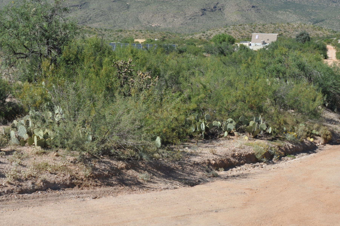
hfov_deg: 33.4
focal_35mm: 60
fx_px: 567
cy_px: 49
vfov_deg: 22.4
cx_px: 159
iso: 200
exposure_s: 1/250
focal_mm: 24
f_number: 8
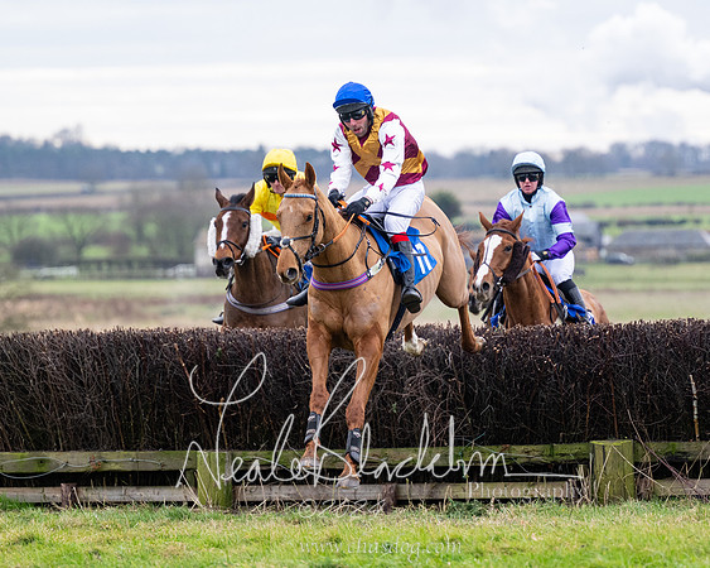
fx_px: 5629
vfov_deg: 5.8
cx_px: 479
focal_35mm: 268
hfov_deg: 7.2
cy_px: 258
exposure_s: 1/1000
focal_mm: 185
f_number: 4
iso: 1000
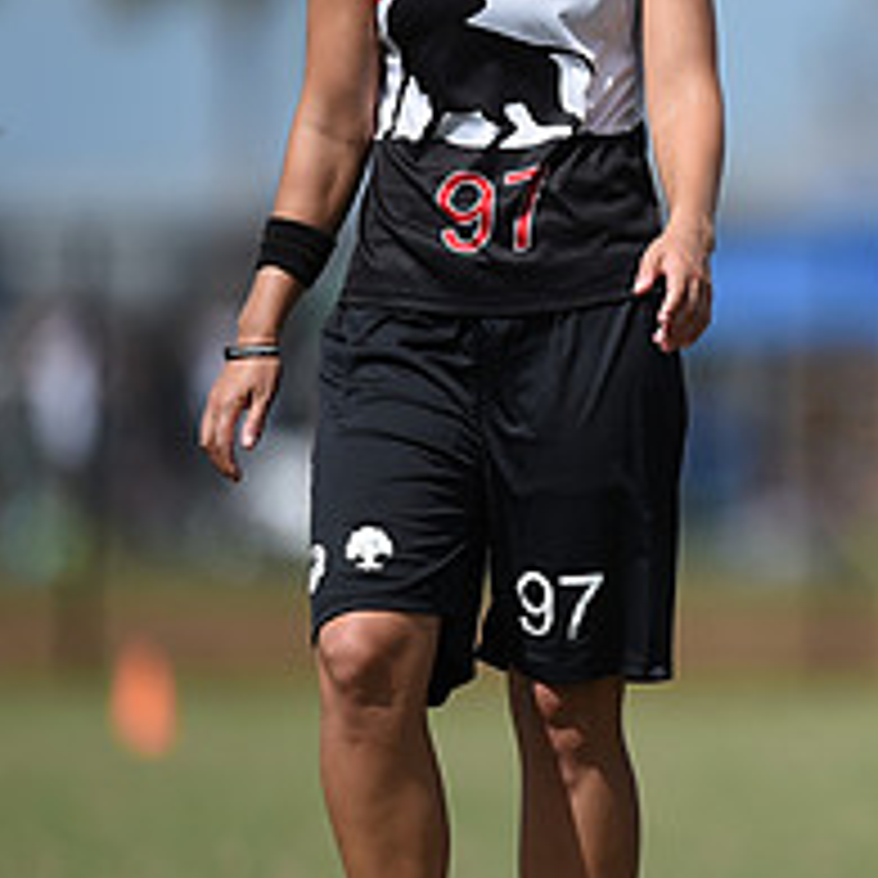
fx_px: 29040
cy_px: 108
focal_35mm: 1012
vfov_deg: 1.7
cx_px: 1157
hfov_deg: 1.7
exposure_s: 1/6400
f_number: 2.8
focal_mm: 400
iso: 200
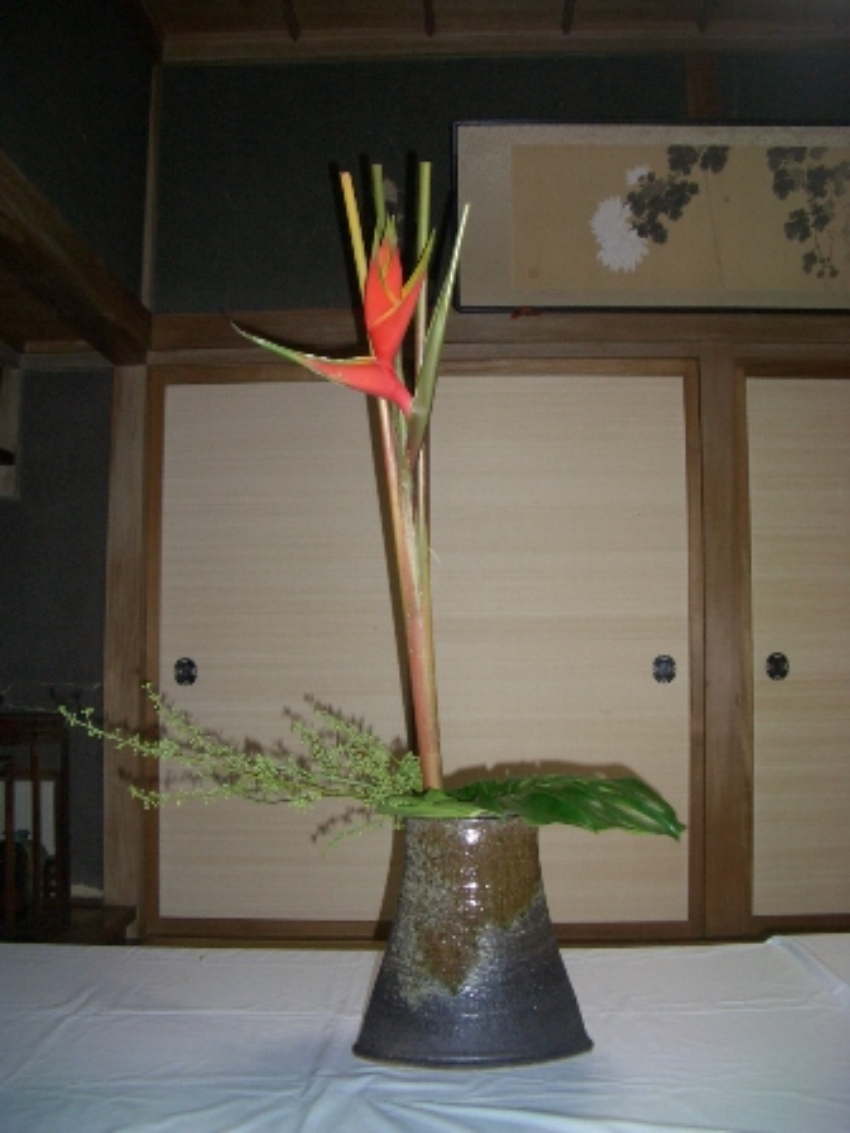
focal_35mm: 35
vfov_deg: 52.6
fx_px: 1146
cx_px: 425
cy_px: 566
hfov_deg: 40.7
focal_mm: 5.8
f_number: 2.6
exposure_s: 1/60
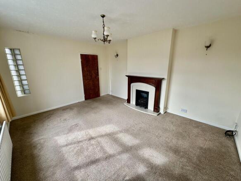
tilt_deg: -14.7
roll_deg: +0.4
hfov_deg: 102.1
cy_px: 90
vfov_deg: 85.7
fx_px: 97
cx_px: 120
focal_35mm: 14
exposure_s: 1/104
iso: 40
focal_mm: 2.22
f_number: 2.2
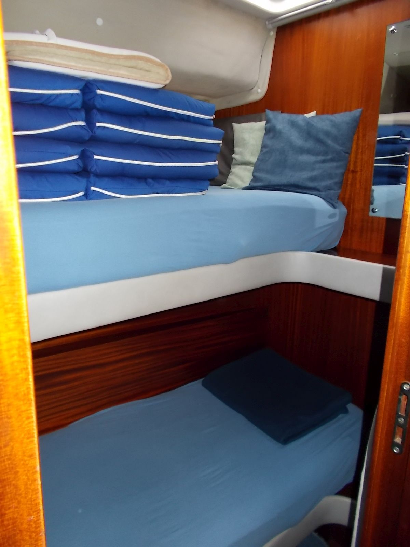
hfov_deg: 53.1
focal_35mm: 26
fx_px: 411
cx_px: 205
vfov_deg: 67.3
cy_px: 274
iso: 200
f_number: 3.2
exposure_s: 1/25
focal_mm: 4.6
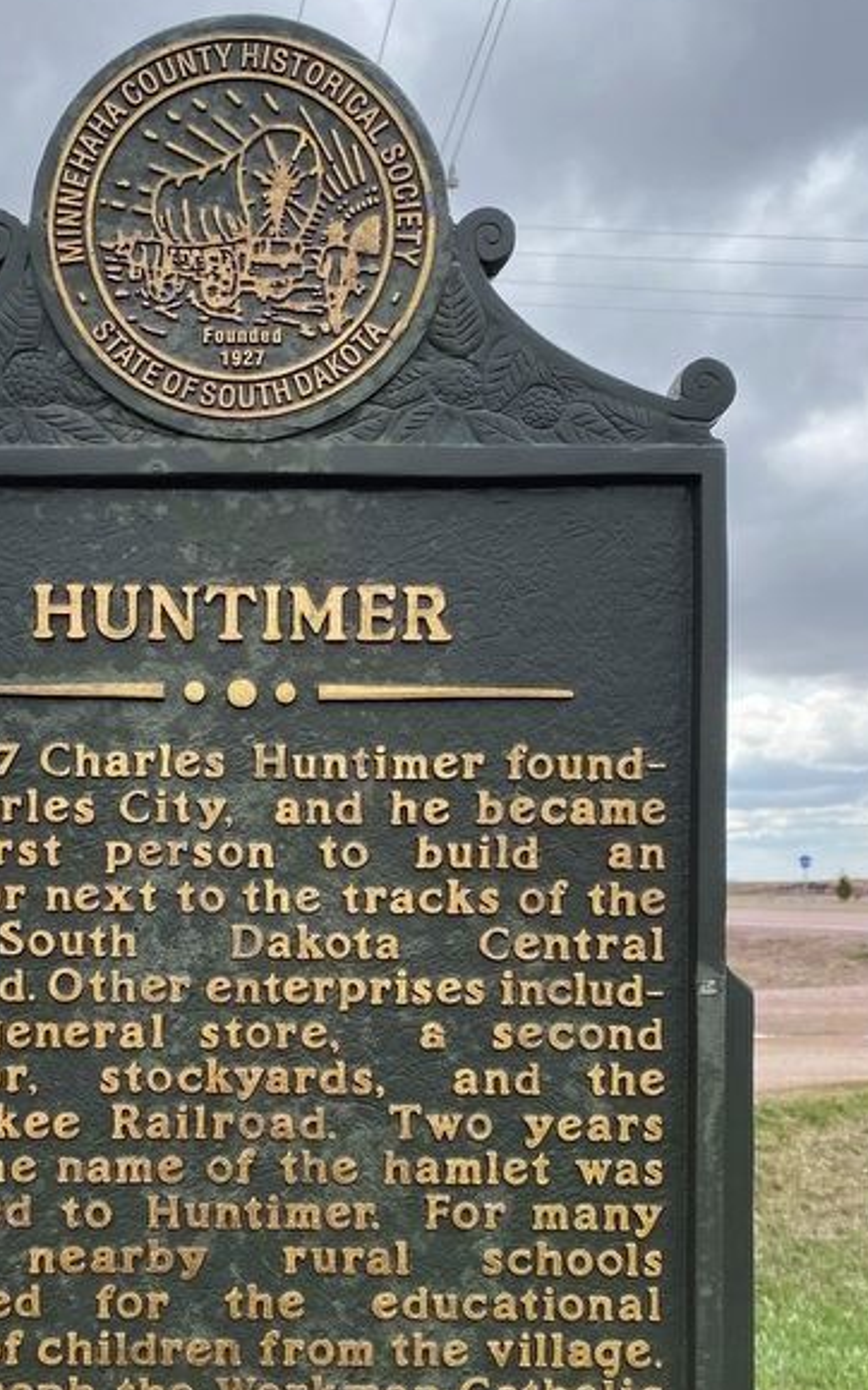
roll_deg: +2.1
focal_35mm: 38
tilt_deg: +0.1
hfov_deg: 33.0
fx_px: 1440
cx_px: 240
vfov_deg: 50.7
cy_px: 921
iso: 32
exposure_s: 1/1608
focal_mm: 4.25
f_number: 1.8
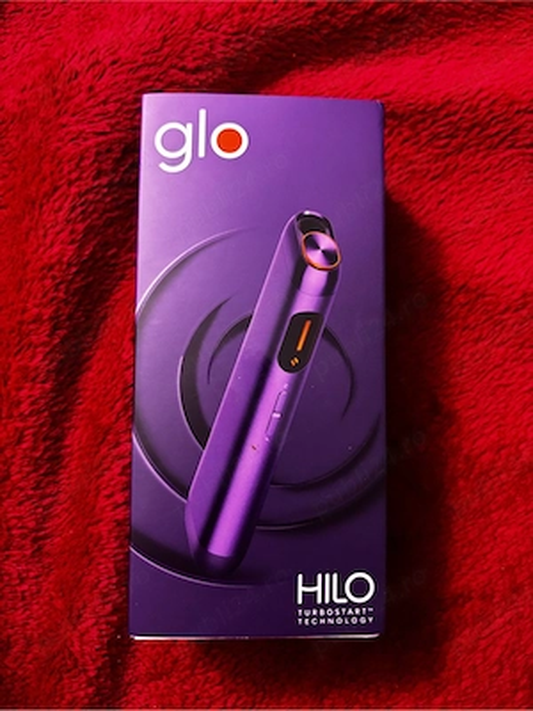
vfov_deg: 67.3
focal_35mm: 26
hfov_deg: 53.1
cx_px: 266
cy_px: 356
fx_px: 534
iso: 640
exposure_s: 1/33
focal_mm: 5.96
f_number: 1.6
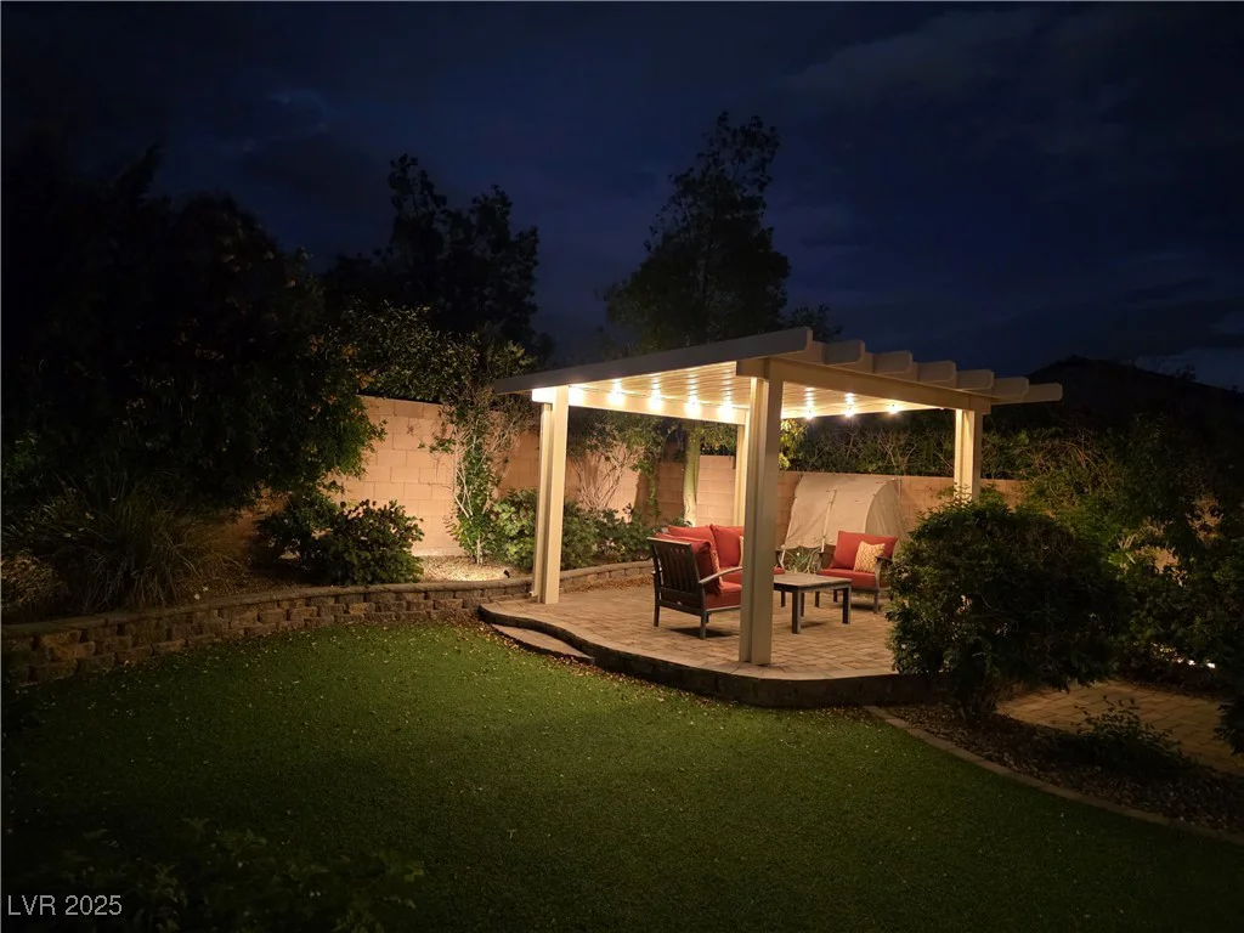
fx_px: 827
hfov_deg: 73.9
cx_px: 622
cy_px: 466
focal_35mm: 23
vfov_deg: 58.9
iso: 1600
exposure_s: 1/60
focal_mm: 6.3
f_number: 1.7
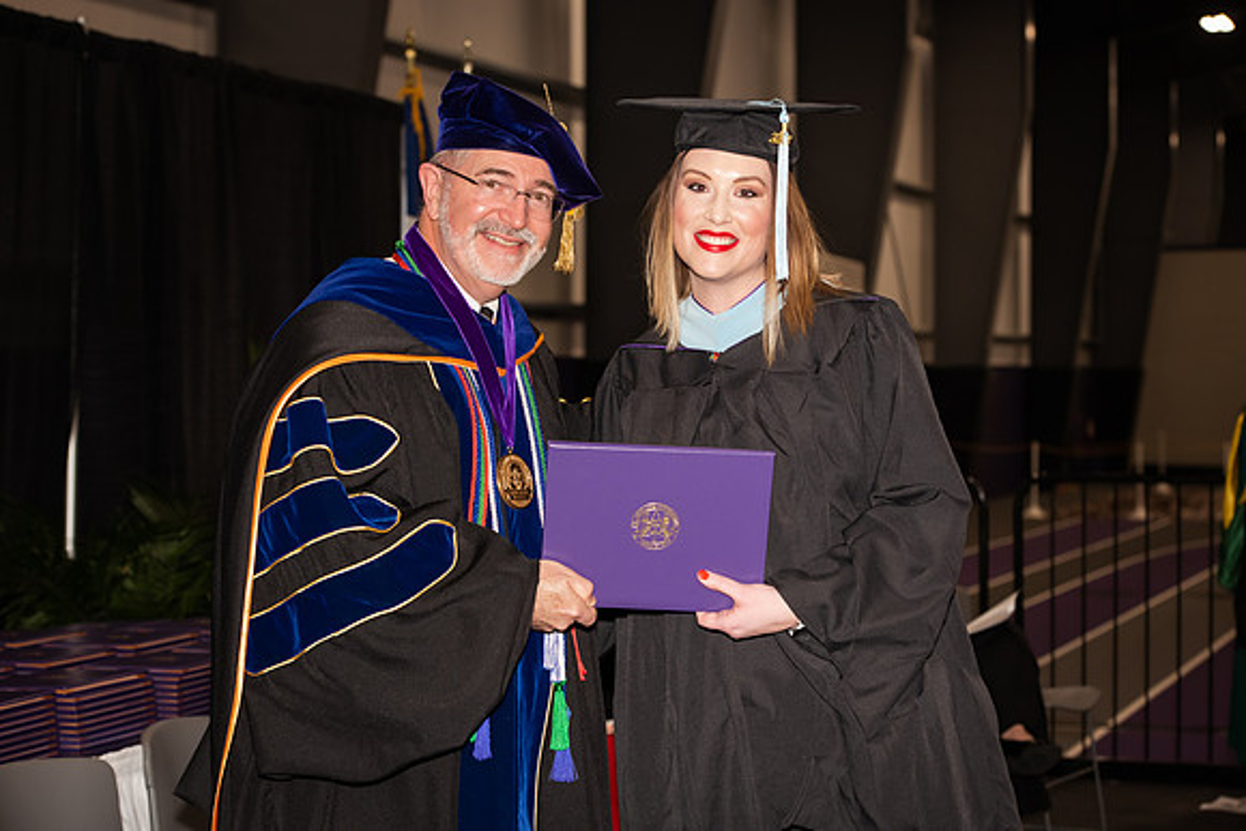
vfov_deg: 17.1
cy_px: 416
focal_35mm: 80
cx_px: 623
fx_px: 2769
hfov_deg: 25.4
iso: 1000
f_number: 5.6
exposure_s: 1/200
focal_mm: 80
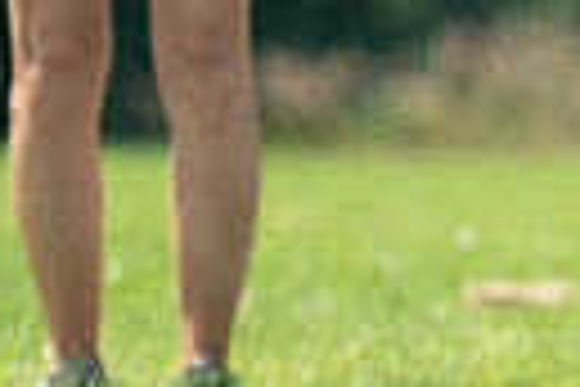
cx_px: 1173
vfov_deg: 0.9
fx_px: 24906
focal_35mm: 1546
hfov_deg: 1.3
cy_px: 259
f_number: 6.3
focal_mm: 344
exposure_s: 1/4000
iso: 2000
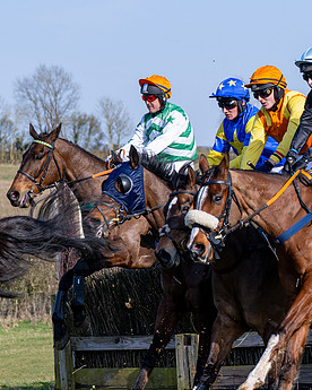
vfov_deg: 9.4
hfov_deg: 7.5
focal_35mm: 206
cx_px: 290
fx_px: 2378
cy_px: 118
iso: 200
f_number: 4
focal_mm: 70
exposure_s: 1/2000
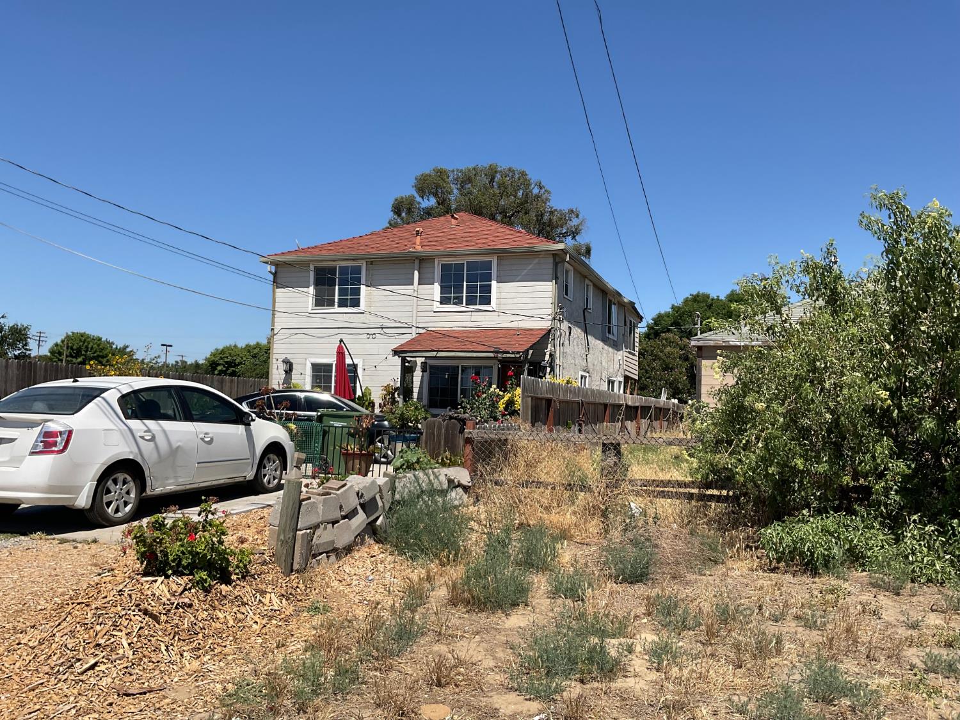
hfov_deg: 61.7
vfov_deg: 48.2
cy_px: 360
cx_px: 480
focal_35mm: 29
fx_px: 804
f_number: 1.8
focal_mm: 3
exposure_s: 1/2320
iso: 16
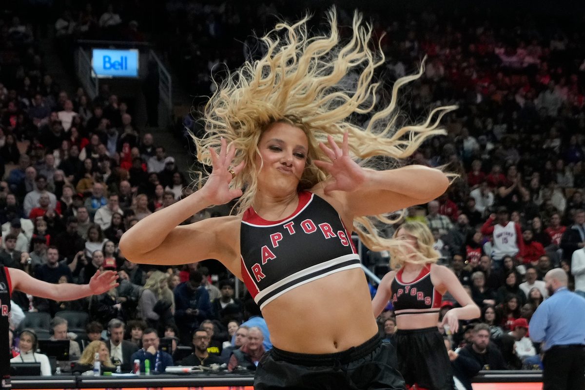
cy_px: 195
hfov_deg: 43.6
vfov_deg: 29.9
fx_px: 731
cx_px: 292
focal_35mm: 45
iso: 4000
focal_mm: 45
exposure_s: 1/640
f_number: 5.6
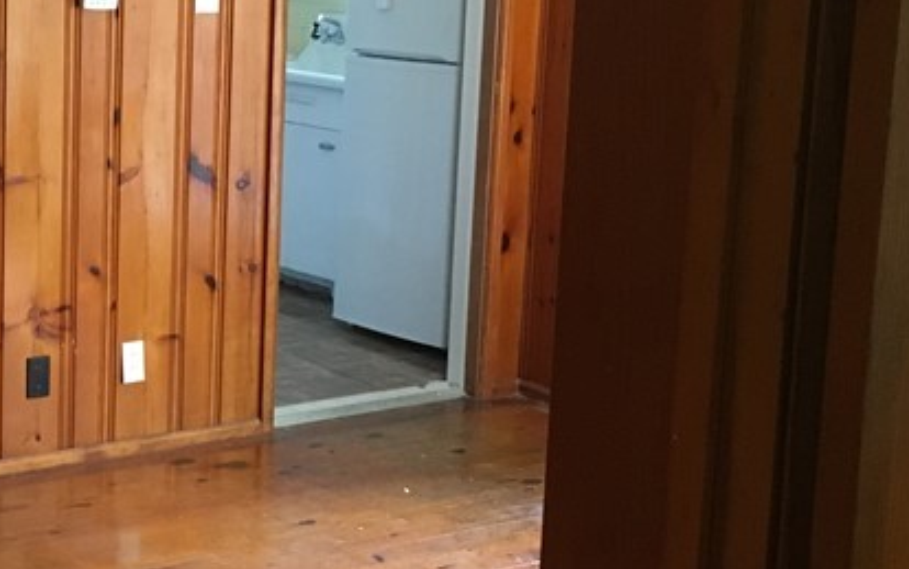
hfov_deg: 26.3
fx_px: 1883
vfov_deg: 17.1
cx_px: 105
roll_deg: -0.6
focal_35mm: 76
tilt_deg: -9.8
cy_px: 202
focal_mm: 4.15
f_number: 2.2
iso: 200
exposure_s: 1/30
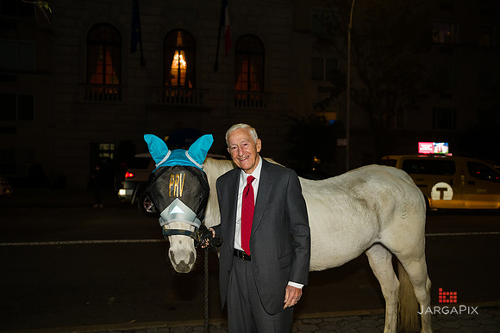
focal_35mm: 32
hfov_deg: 58.7
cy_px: 166
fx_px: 445
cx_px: 250
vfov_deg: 41.1
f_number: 3.2
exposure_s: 1/125
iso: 1000
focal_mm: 32
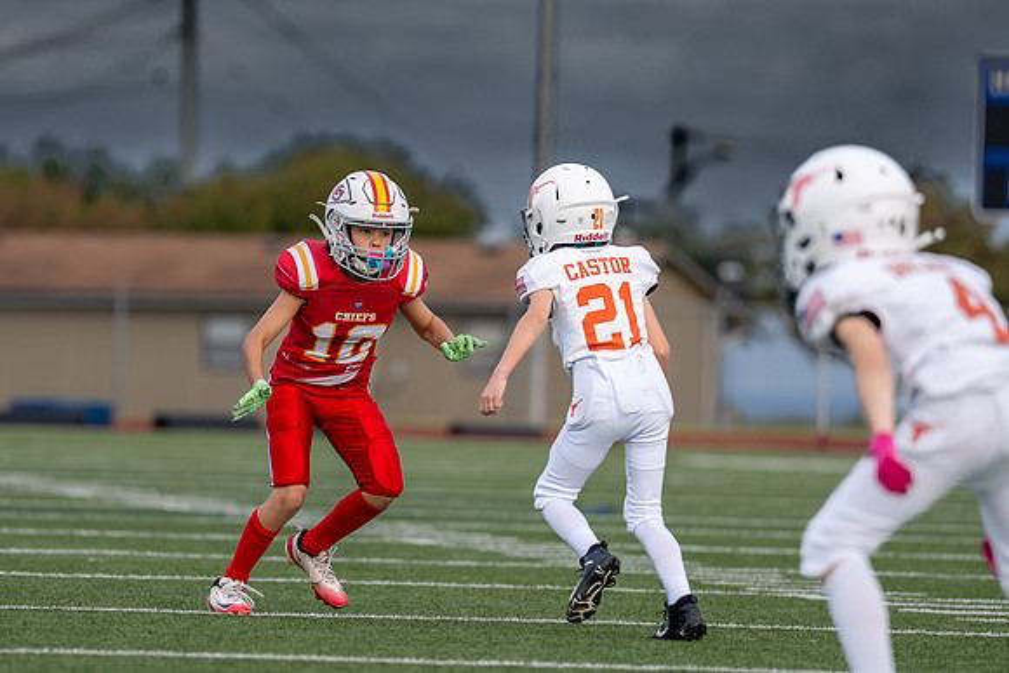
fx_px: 10218
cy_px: 321
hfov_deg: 5.7
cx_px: 333
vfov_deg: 3.8
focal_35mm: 365
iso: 400
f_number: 2.8
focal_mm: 200
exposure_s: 1/2500
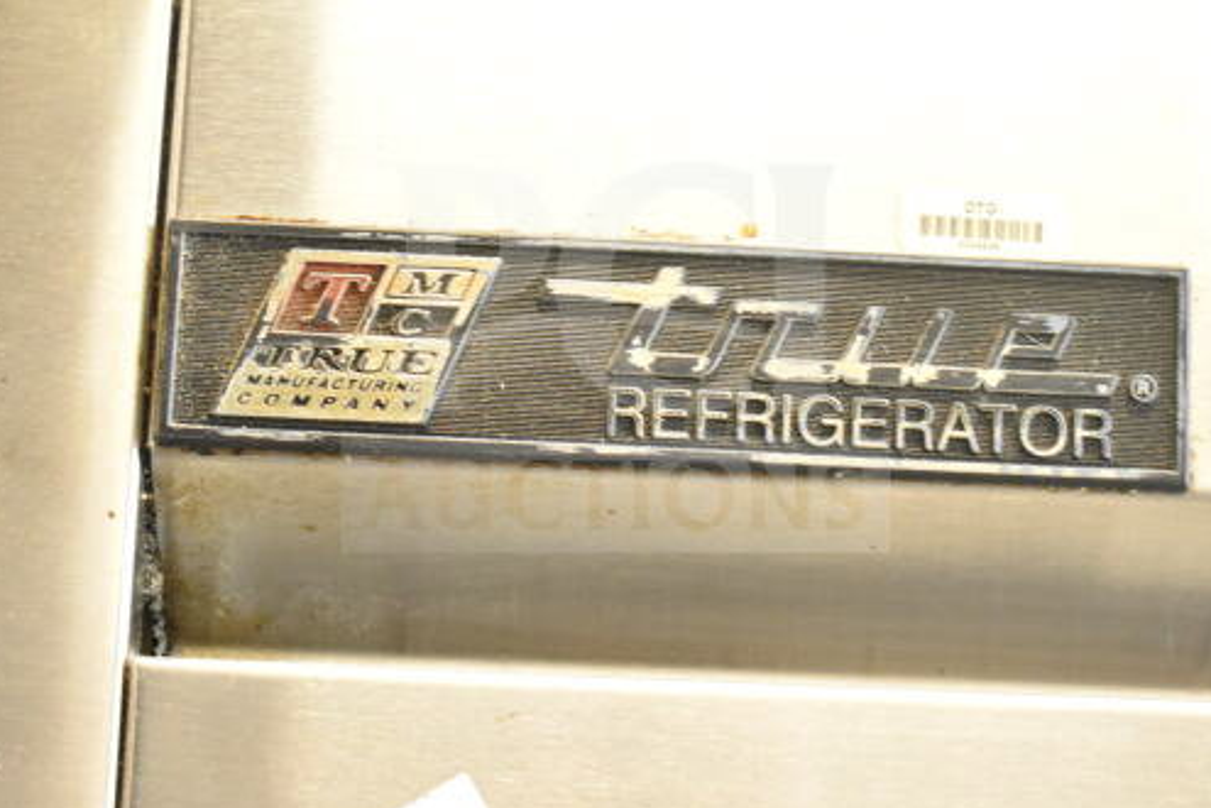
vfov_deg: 16.1
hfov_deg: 23.9
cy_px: 359
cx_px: 614
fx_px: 2859
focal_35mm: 85
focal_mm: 46
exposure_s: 1/80
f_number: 5.3
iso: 5600
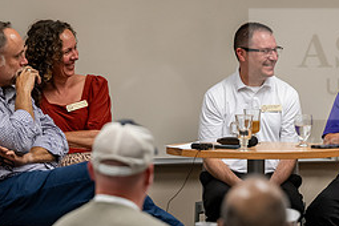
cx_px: 209
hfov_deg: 7.9
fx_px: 2467
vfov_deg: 5.2
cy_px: 170
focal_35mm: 262
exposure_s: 1/200
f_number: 2.8
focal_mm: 115
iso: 1600
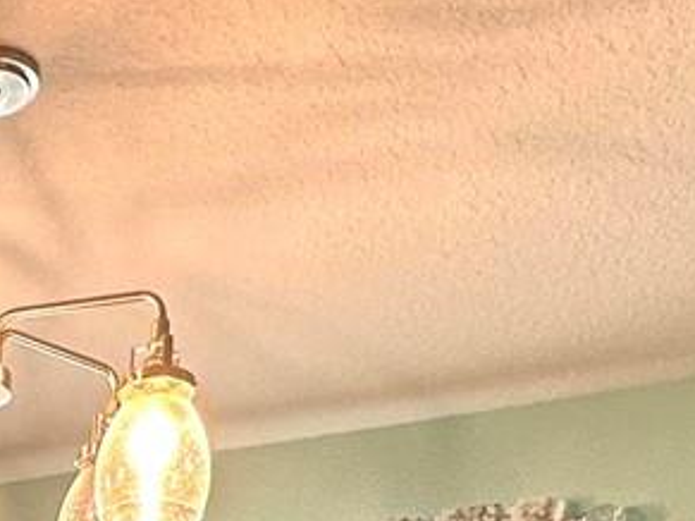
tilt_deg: -4.0
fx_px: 1545
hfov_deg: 22.8
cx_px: -193
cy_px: 1118
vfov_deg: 14.8
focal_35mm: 77
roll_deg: -0.6
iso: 100
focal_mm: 2.22
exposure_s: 1/120
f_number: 2.2
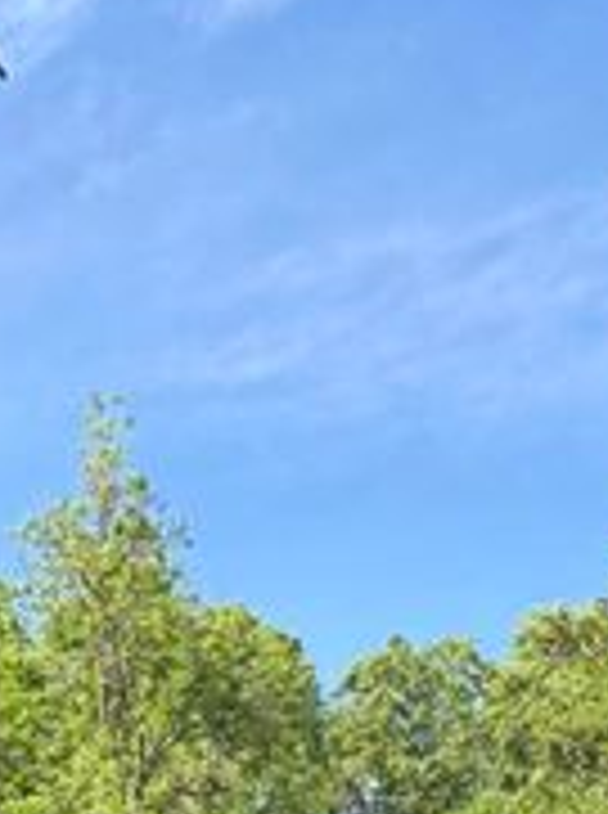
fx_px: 2256
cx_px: 144
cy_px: 1450
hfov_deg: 15.3
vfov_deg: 17.0
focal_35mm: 96
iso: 50
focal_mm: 5.96
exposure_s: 1/987
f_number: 1.6
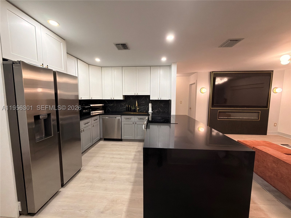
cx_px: 146
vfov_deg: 85.7
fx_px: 118
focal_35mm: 14
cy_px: 109
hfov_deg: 102.1
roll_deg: -0.6
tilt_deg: -6.2
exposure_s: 1/60
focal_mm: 2.22
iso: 250
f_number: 2.2
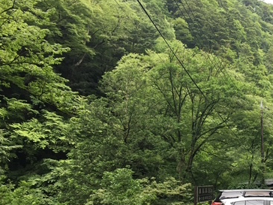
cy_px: 125
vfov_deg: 28.5
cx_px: 227
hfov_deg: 36.0
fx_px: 402
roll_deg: -0.8
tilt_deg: +8.7
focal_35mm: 51
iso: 32
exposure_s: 1/30
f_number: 2.2
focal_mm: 4.15
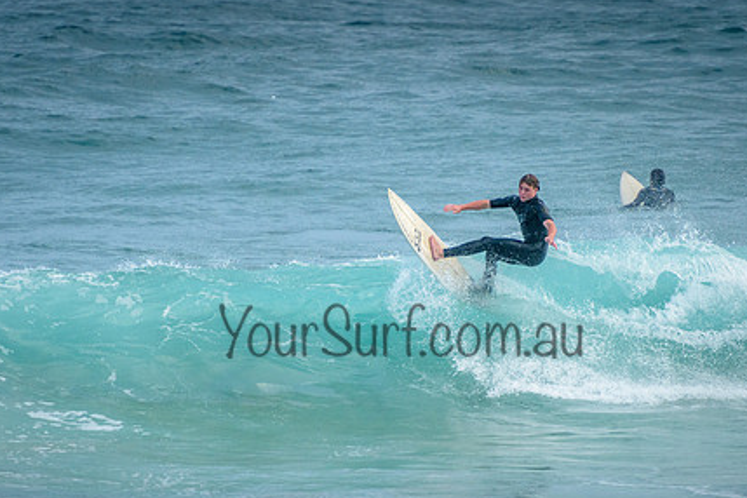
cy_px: 242
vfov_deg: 2.1
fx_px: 13756
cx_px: 401
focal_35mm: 663
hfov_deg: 3.1
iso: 720
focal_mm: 400
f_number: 5.6
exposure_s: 1/1250
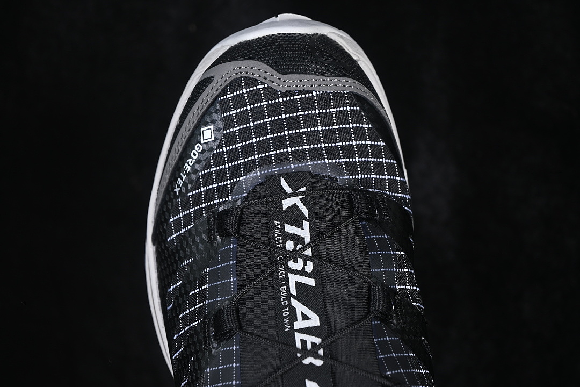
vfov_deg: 18.2
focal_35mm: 75
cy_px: 194
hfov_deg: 27.0
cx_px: 290
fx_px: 1208
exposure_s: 1/60
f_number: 6.3
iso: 160
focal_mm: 50
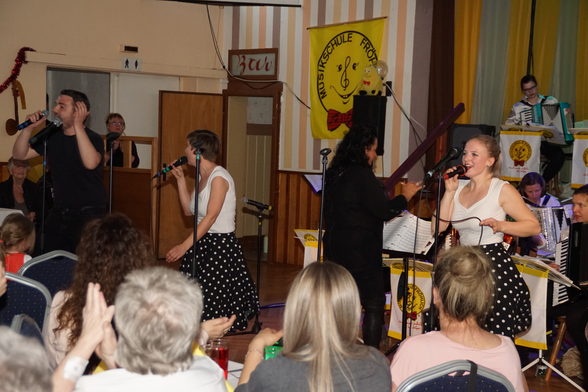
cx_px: 294
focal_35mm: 75
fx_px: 1225
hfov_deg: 27.0
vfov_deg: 18.2
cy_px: 196
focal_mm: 50
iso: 1600
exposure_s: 1/60
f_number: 4.5
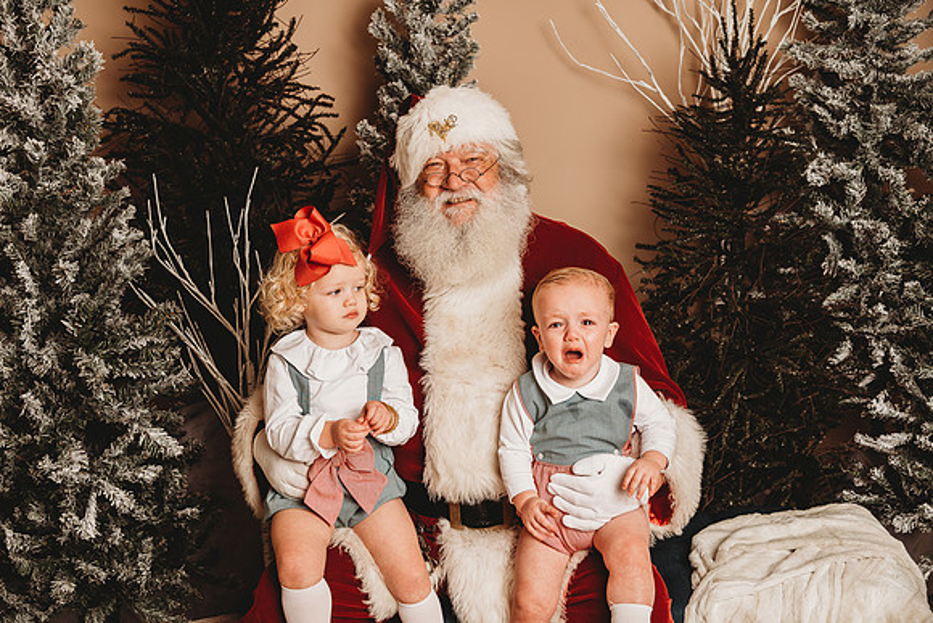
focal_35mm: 46
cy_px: 312
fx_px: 1192
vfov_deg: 29.3
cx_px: 466
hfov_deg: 42.7
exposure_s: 1/160
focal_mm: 46
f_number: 4
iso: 100
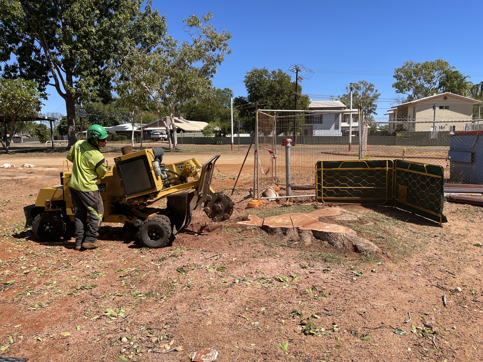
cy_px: 181
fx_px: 363
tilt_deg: -6.4
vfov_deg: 53.1
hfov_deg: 67.3
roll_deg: +0.0
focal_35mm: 26
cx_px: 242
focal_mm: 5.1
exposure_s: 1/3344
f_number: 1.6
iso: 32
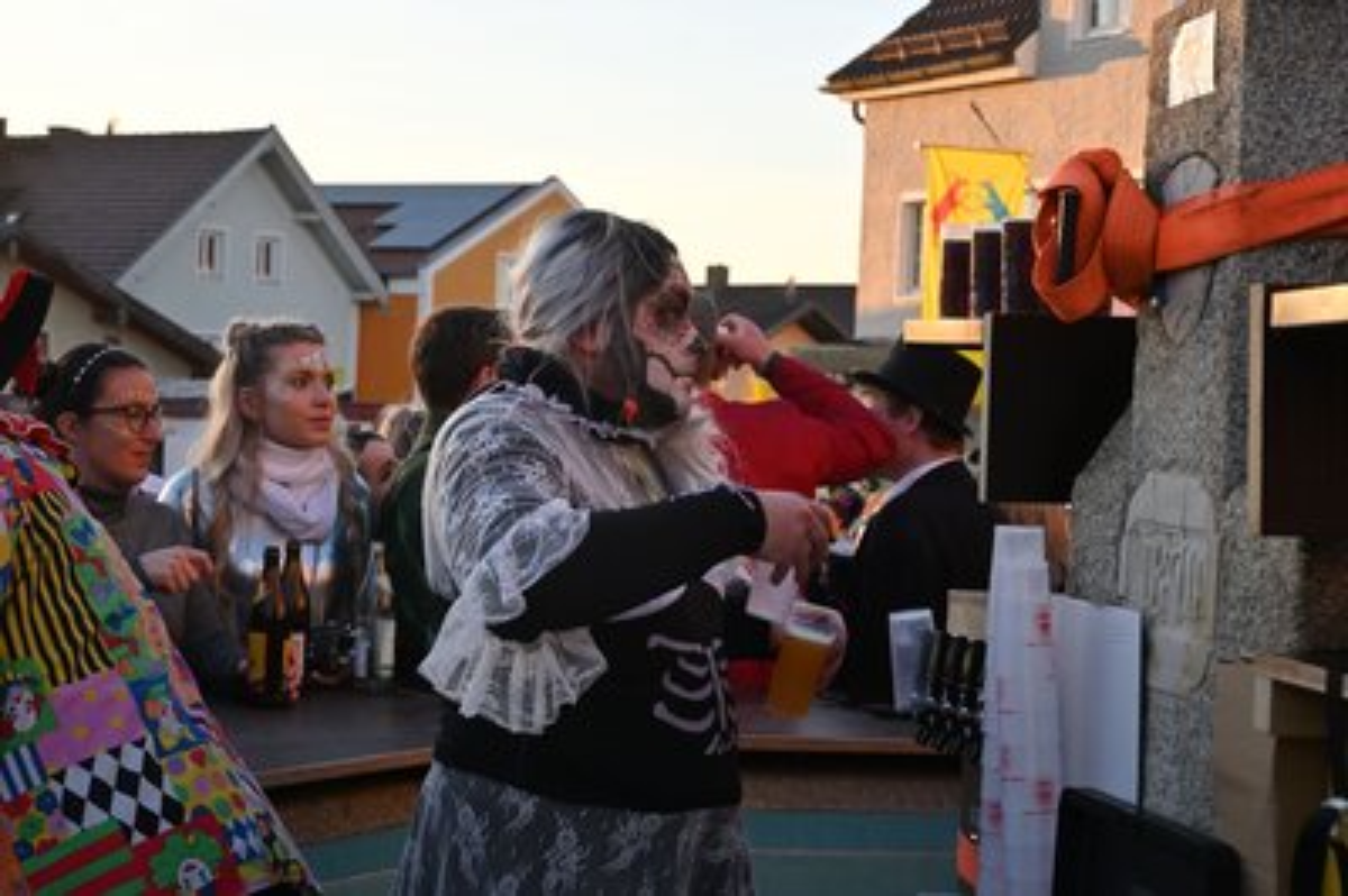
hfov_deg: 31.9
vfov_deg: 21.5
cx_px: 674
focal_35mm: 63
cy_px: 448
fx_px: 2357
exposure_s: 1/320
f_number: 9
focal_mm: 63
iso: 1000
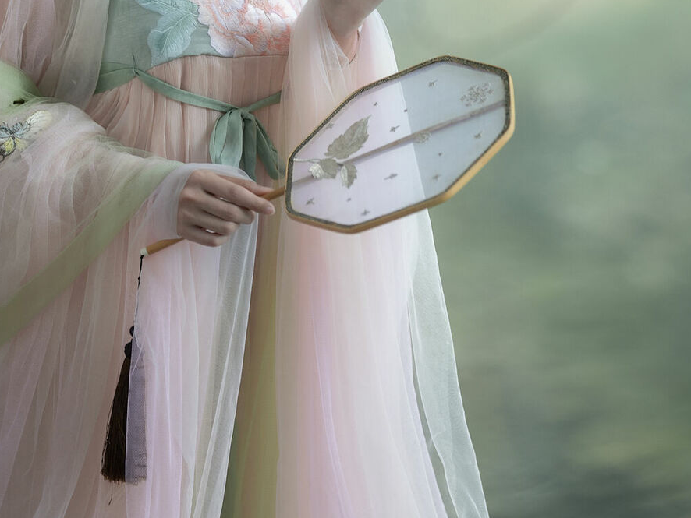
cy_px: 60
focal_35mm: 229
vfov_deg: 6.5
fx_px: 4573
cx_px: 286
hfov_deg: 8.6
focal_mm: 135
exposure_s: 1/80
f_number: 2.2
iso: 100
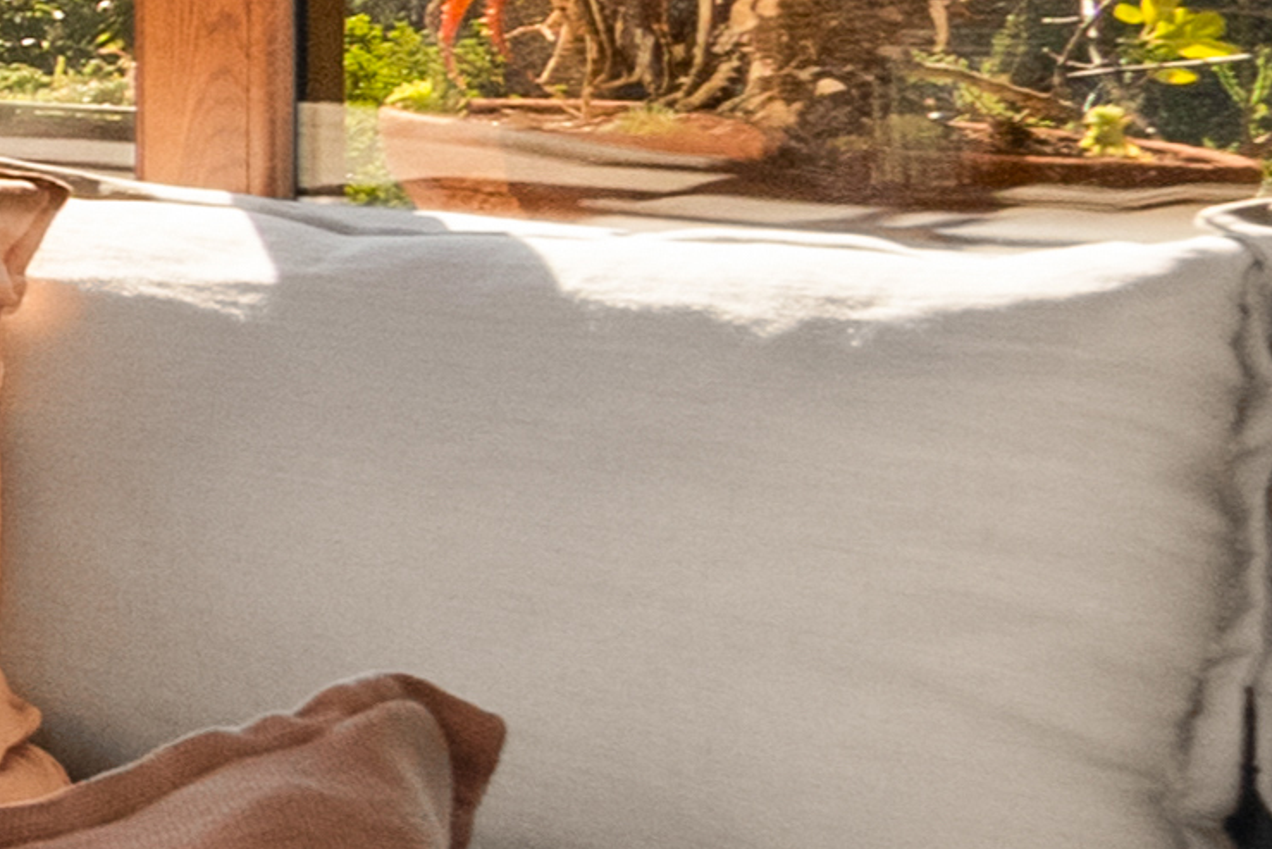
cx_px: -3513
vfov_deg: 11.8
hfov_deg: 8.8
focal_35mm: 113
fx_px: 3993
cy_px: -260
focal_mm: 10
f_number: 8
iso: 250
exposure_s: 1/60
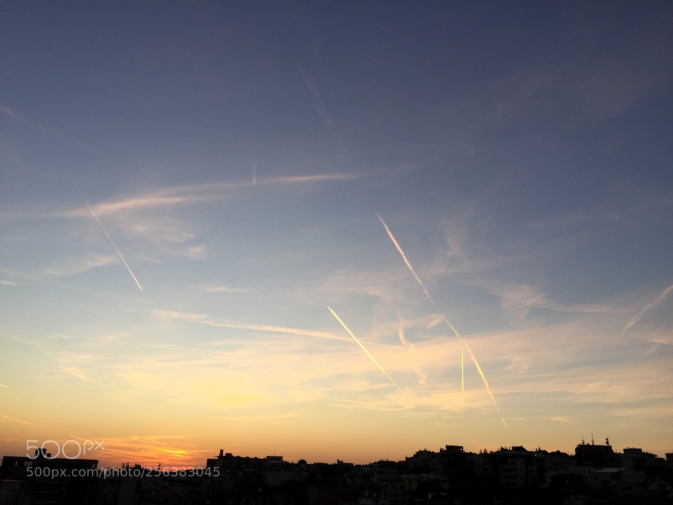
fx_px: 564
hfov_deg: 61.7
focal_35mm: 29
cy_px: 252
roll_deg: -2.7
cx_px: 336
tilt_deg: +20.6
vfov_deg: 48.2
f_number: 2.2
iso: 32
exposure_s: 1/217
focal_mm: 4.15
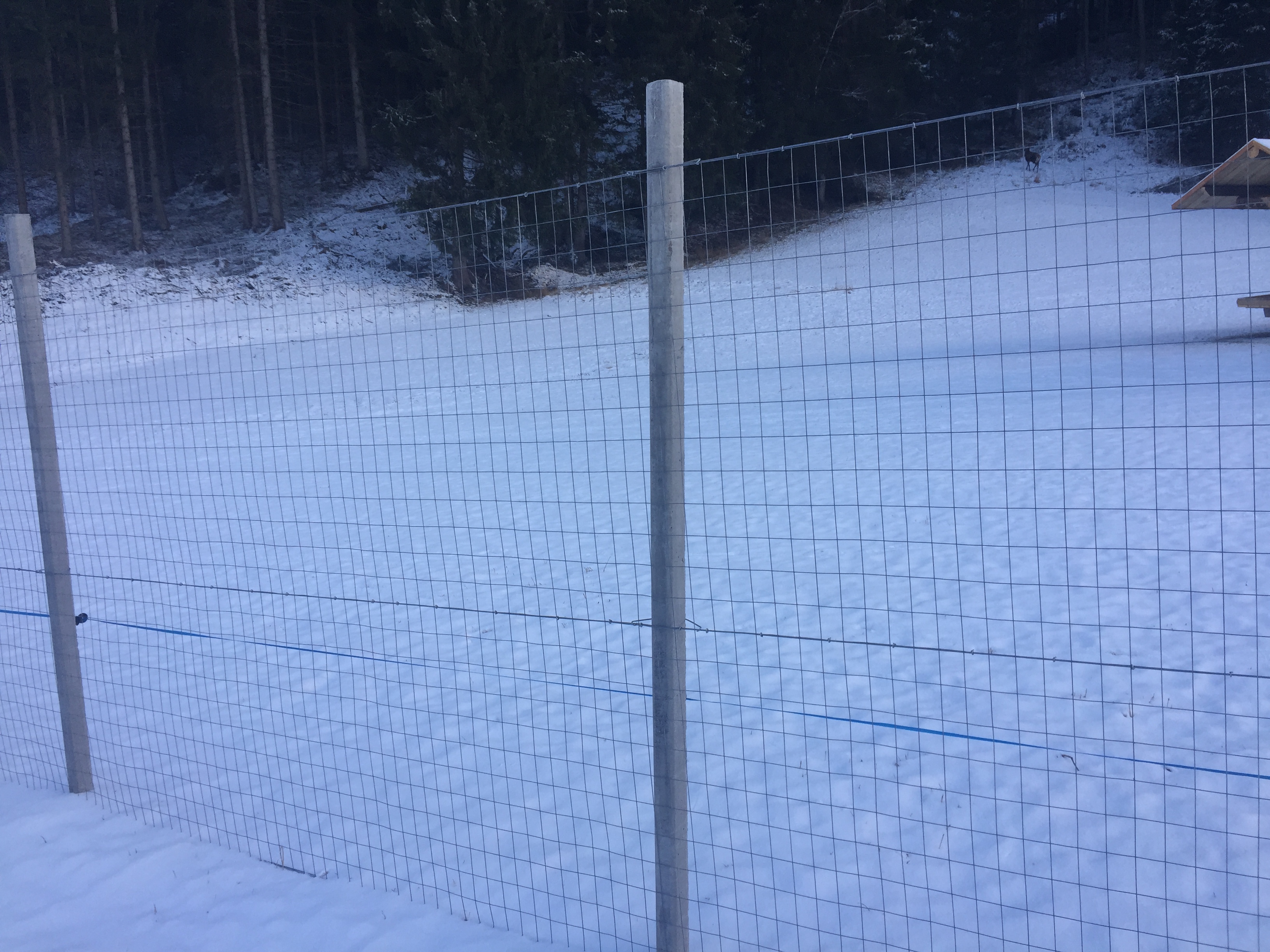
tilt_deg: -7.5
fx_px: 1064
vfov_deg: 48.2
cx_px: 635
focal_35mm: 29
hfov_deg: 61.7
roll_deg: +0.1
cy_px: 476
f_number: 2.2
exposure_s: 1/321
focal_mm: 4.15
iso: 32
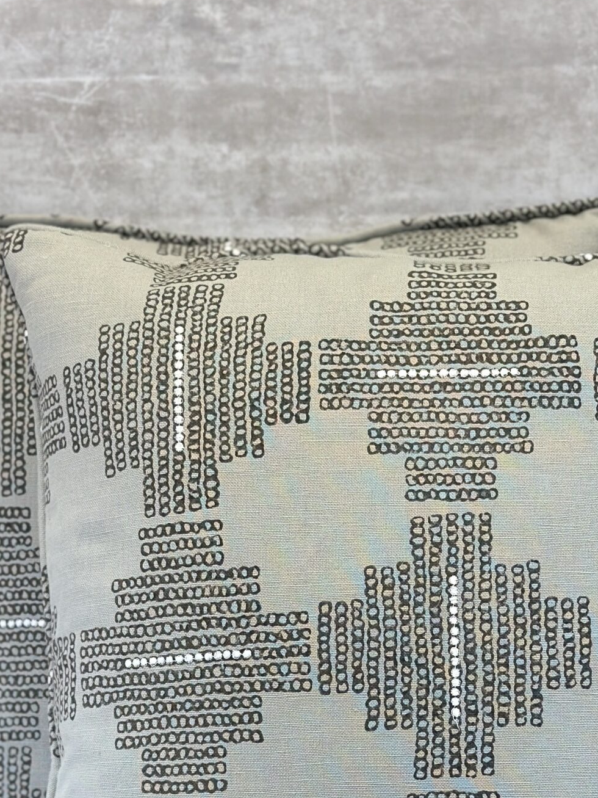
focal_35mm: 94
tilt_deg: -16.9
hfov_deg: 15.7
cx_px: 406
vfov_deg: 20.6
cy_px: 646
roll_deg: +1.3
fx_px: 2166
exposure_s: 1/120
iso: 80
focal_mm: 6.86
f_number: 1.78
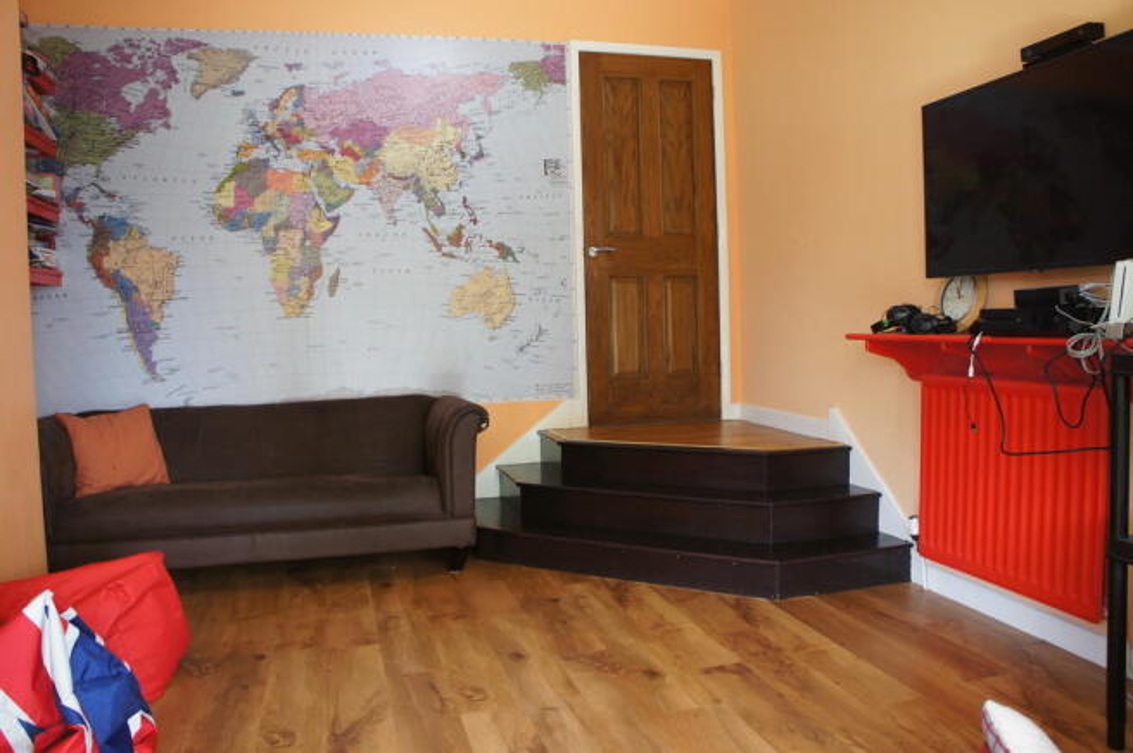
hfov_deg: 67.4
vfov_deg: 47.8
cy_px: 376
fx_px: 849
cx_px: 566
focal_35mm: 27
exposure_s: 1/30
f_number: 3.5
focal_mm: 18
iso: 320
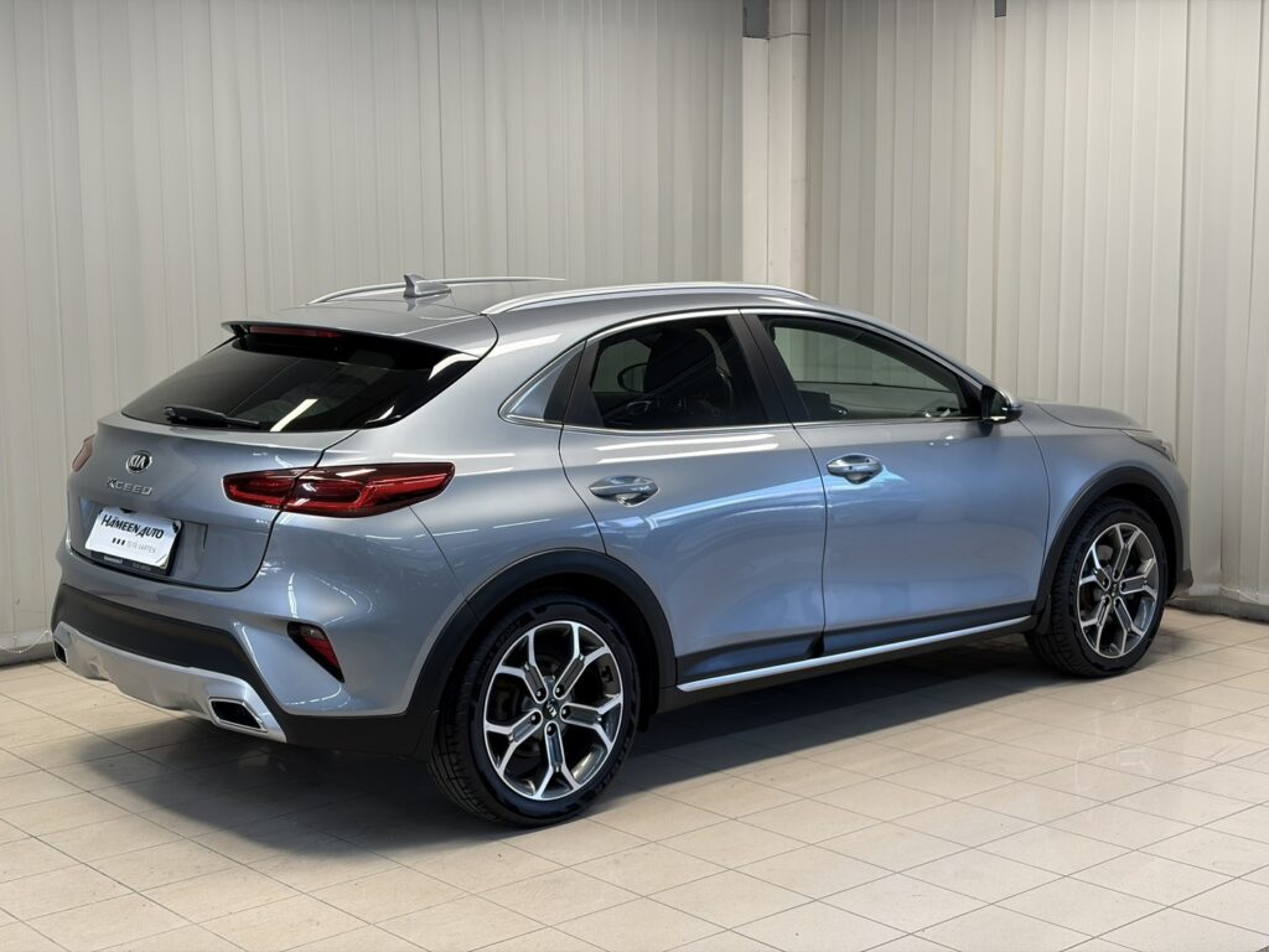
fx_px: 1906
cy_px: 476
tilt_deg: -8.2
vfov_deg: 28.0
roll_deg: +1.0
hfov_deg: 36.8
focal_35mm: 52
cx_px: 634
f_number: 1.6
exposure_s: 1/50
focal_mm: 5.96
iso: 40
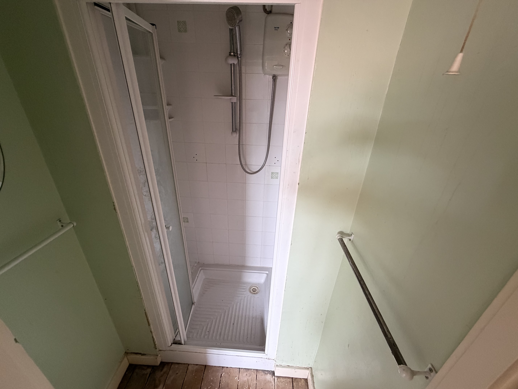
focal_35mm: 14
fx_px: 209
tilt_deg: -25.1
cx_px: 259
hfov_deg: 102.1
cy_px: 194
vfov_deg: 85.7
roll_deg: -2.5
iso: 500
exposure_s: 1/60
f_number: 2.2
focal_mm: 2.22
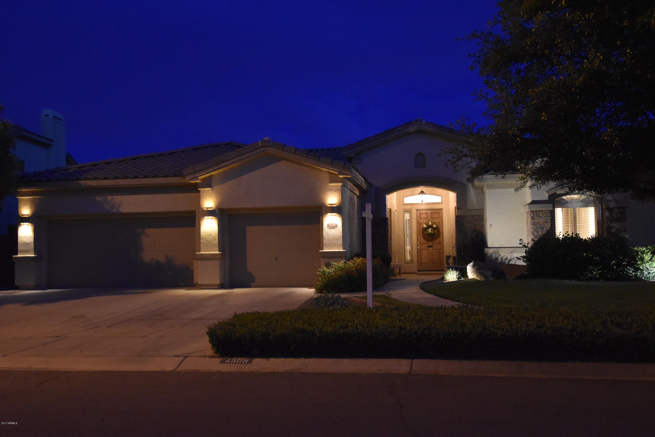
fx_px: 655
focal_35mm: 36
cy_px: 218
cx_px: 328
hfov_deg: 53.1
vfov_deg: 36.9
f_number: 4
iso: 3200
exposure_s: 1/15
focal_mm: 24
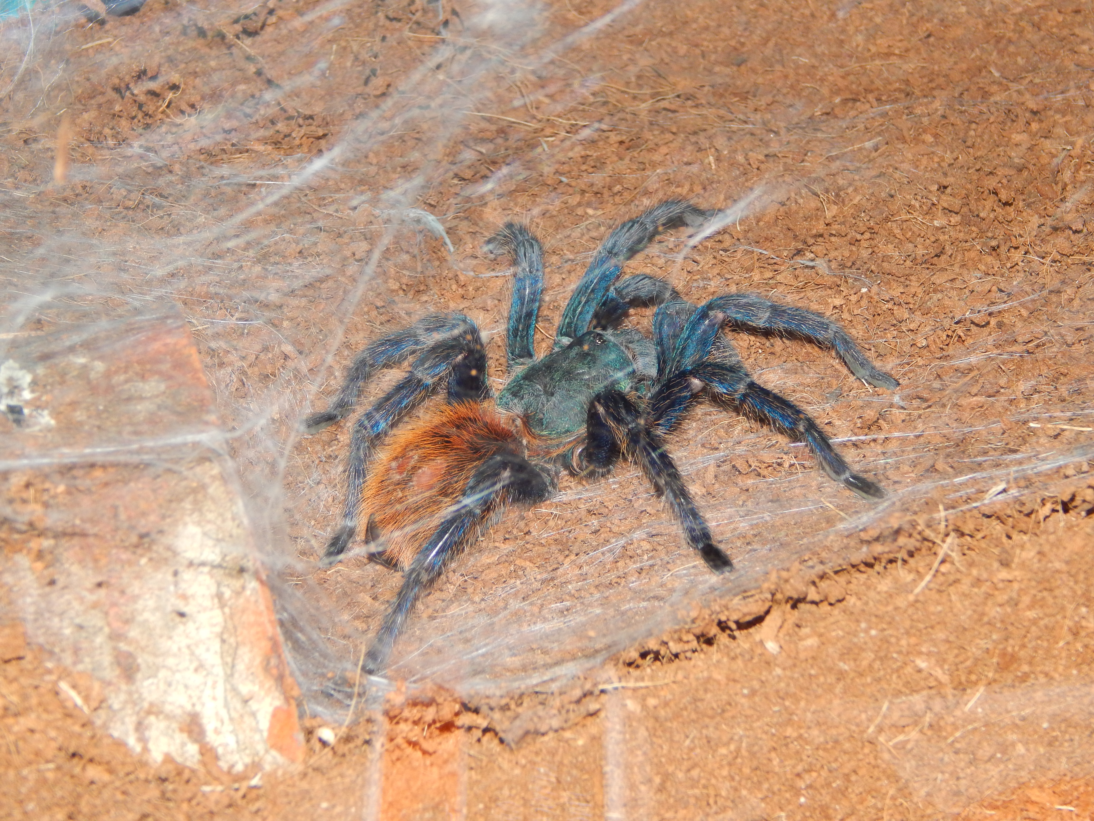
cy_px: 410
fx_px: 4172
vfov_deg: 11.2
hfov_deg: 14.9
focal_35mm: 132
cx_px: 547
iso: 200
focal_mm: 23.4
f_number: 4.8
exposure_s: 1/30
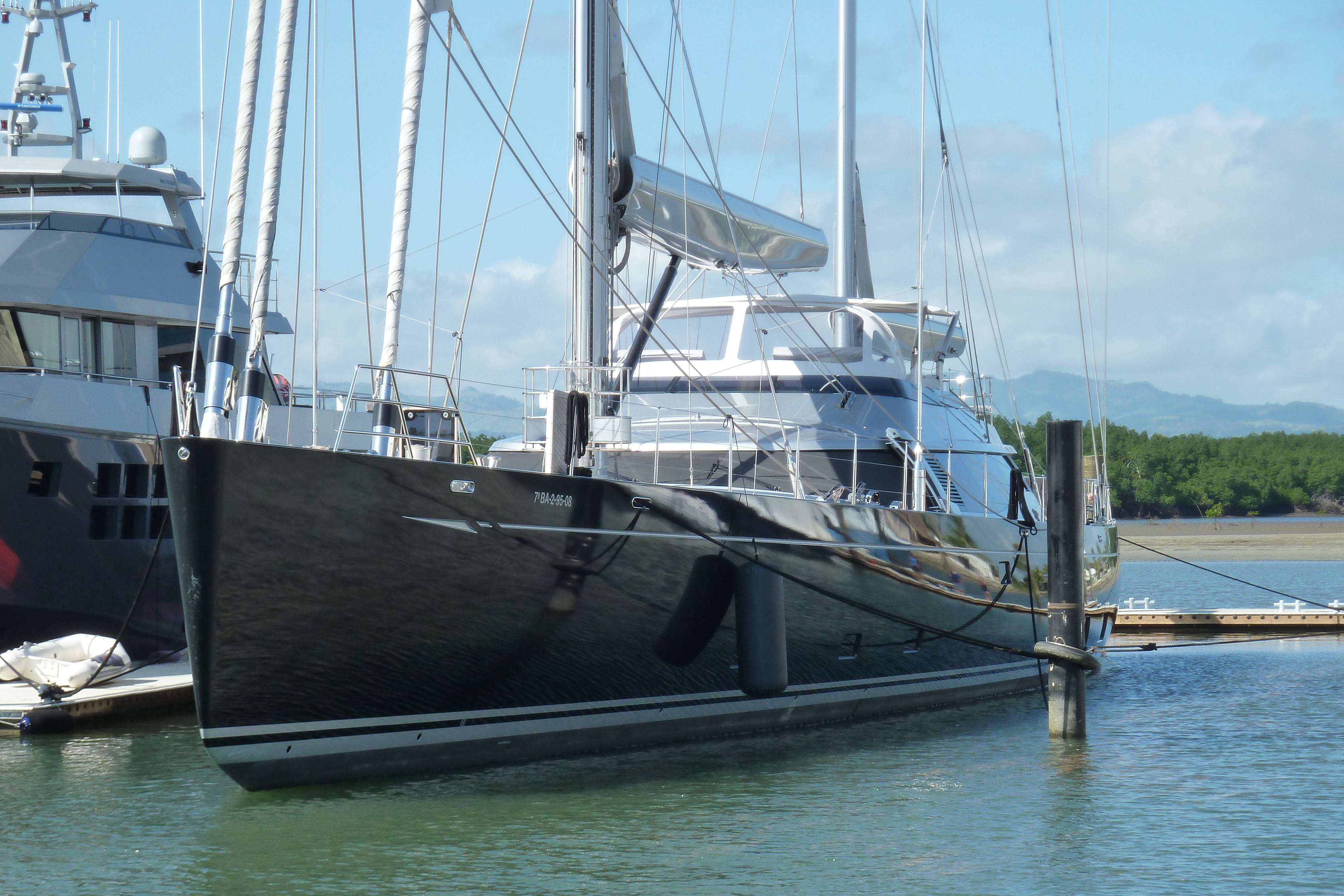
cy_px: 496
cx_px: 671
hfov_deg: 17.6
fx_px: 4330
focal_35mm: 116
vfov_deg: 11.8
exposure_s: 1/400
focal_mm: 18.2
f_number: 4.4
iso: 125
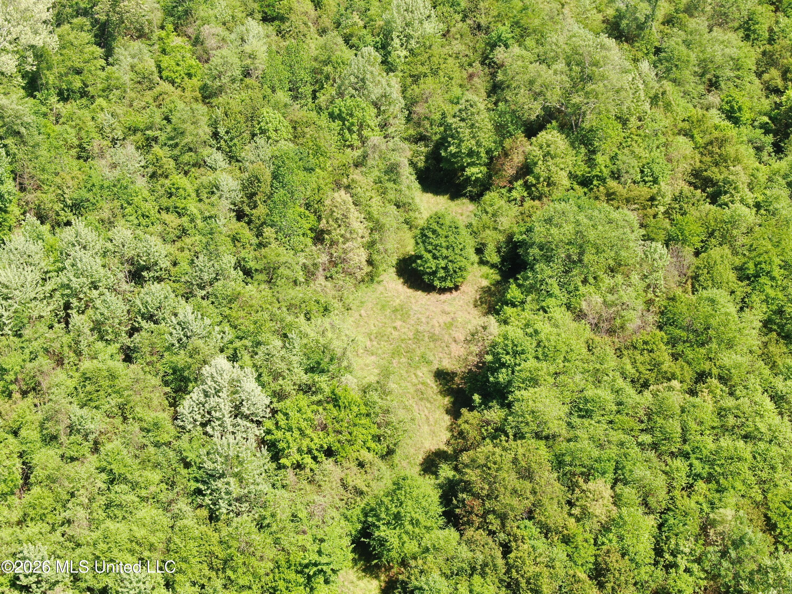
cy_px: 297
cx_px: 396
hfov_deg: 39.7
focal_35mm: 48
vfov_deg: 30.3
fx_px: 1098
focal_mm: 8.6
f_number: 3.8
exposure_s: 1/240
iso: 100
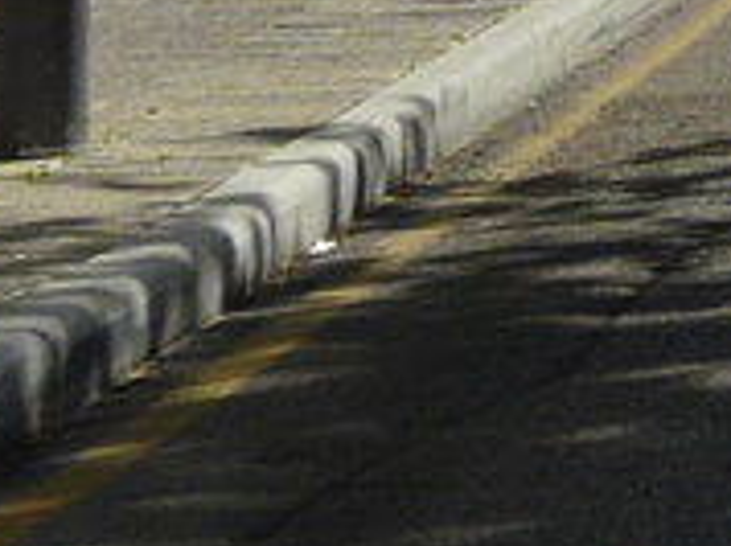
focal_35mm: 324
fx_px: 6833
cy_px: -669
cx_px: 1745
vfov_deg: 4.5
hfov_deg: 5.9
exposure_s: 1/200
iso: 100
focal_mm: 7.9
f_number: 5.6
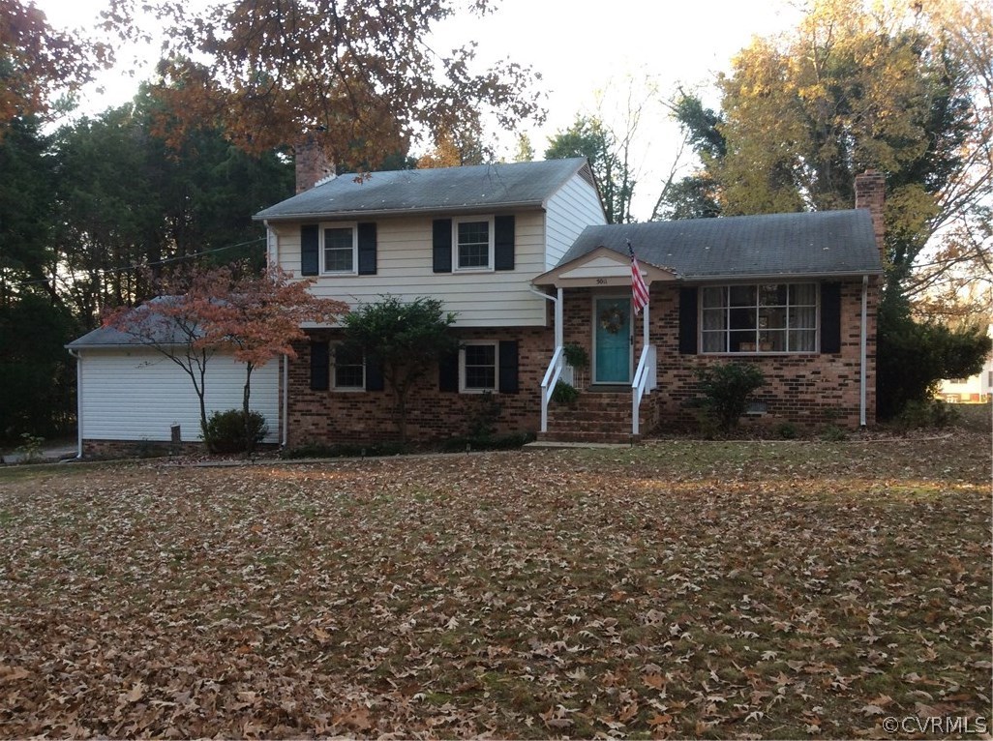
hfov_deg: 56.9
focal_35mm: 32
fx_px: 916
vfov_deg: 44.0
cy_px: 370
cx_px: 496
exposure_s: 1/120
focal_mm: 3.3
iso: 50
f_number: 2.4
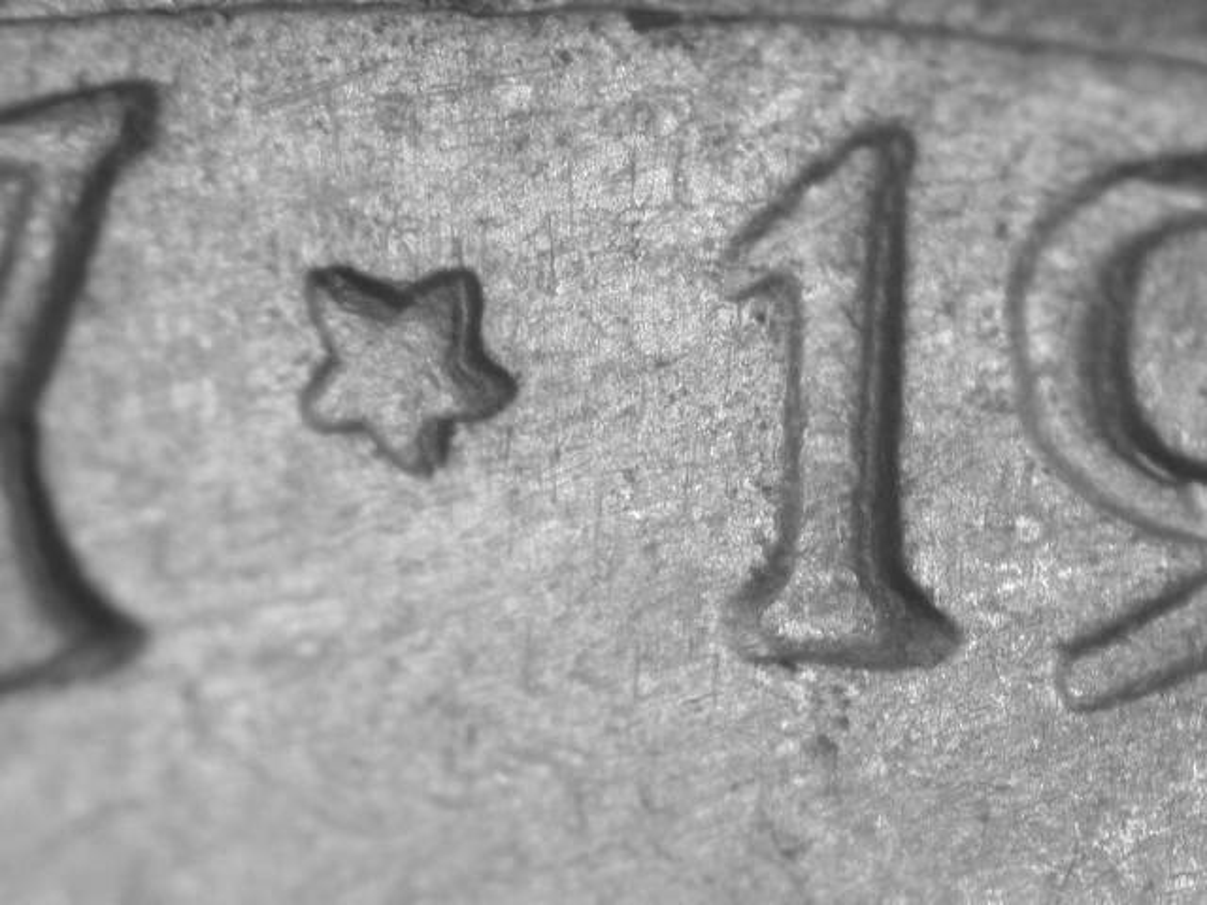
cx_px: 604
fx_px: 4777
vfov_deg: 10.8
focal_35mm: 137
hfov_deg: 14.4
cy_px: 452
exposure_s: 1/18.7
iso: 100
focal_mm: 28.4
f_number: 4.7
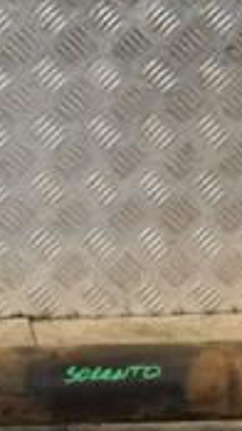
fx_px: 1732
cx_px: -47
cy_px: 208
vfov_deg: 14.1
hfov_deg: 7.9
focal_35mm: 152
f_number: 5
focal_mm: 28
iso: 800
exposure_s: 1/200
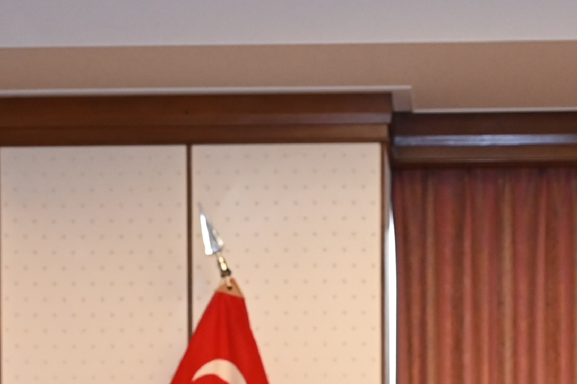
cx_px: 396
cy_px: 781
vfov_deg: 9.3
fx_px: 2194
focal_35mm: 137
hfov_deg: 14.9
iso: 1250
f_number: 4
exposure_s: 1/200
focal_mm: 32
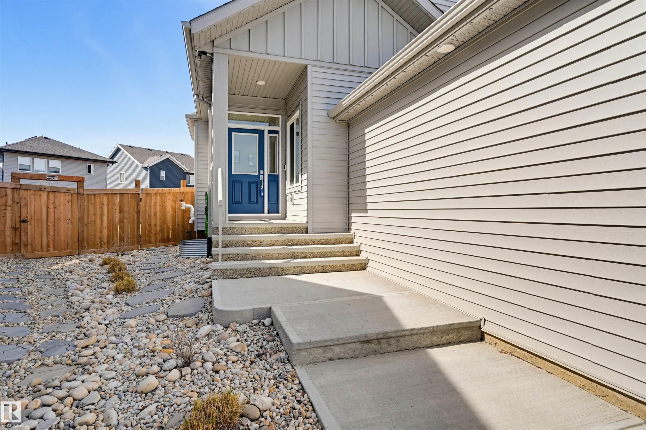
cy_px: 215
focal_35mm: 20
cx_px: 323
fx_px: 350
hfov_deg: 85.5
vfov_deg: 63.1
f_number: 8
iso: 400
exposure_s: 1/640
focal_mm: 19.5
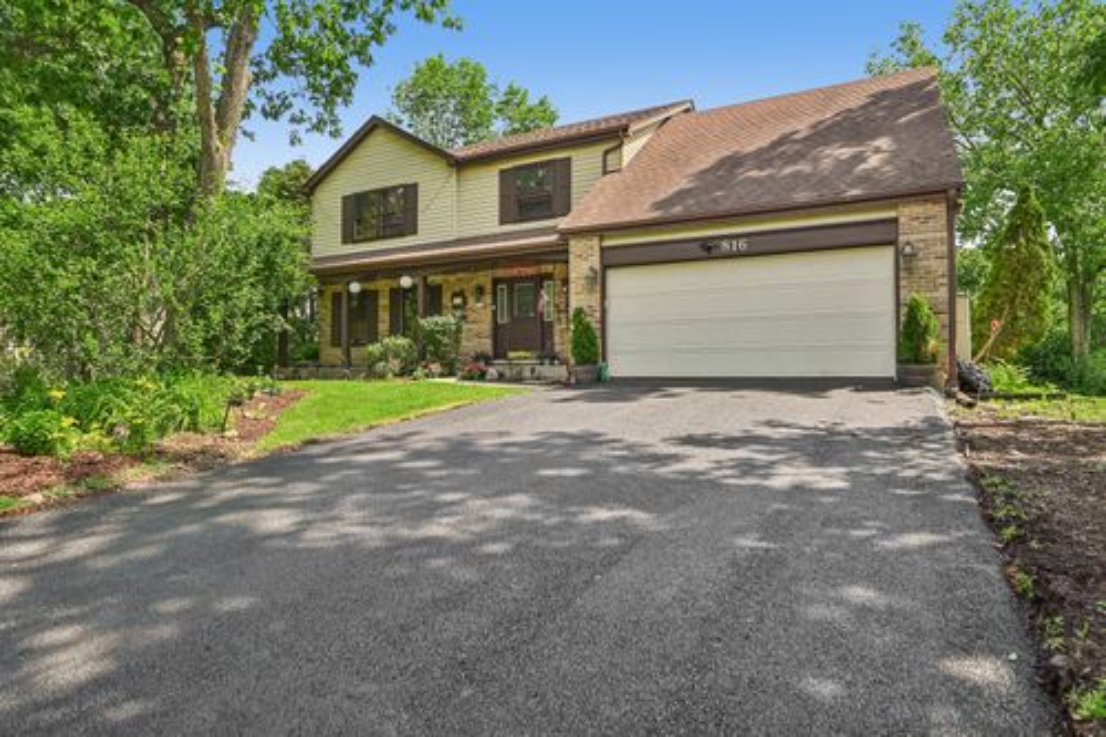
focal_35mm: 20
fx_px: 614
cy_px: 368
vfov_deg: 61.9
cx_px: 553
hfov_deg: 84.0
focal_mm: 20
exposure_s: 1/80
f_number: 13
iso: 400
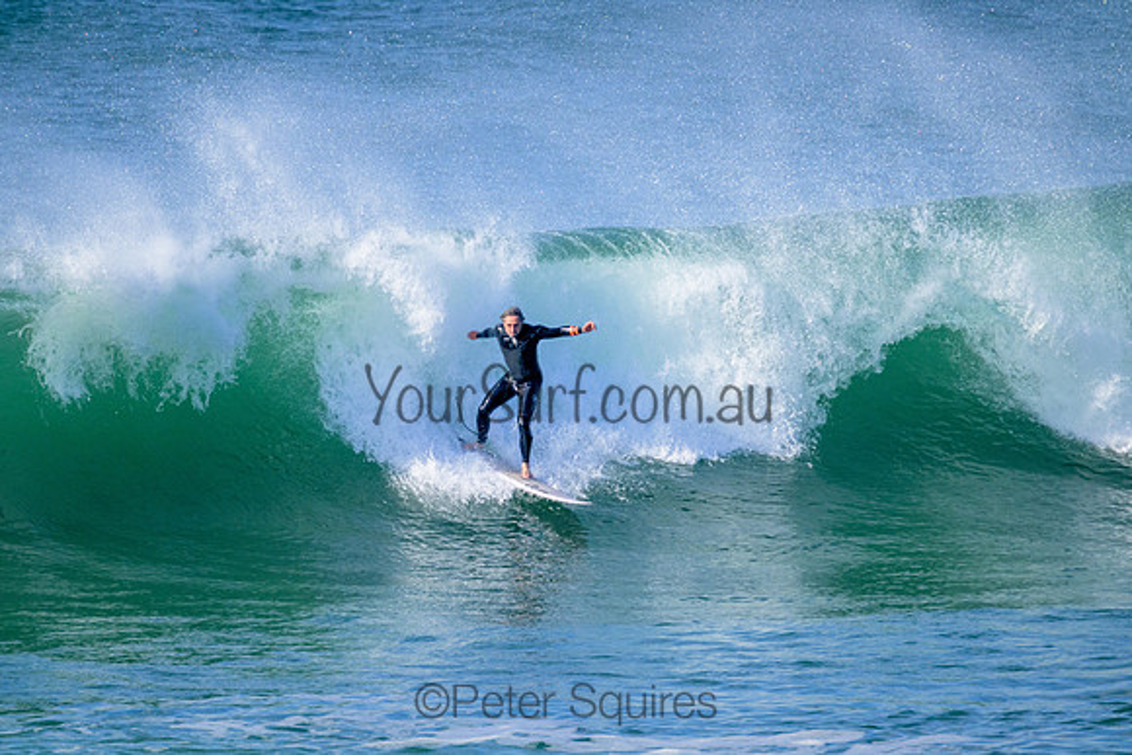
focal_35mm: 800
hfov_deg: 2.6
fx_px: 25160
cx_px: 566
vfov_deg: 1.7
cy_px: 378
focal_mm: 800
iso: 1800
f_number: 11
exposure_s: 1/2000
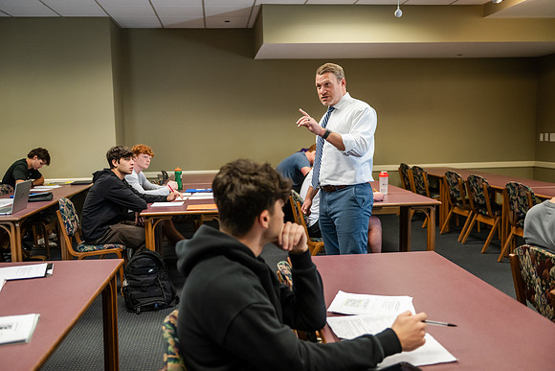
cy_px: 186
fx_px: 540
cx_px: 278
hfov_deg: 54.4
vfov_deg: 37.9
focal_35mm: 35
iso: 2000
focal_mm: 35
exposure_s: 1/200
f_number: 3.2
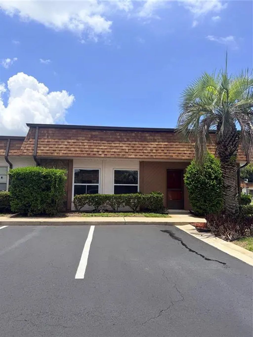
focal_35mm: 26
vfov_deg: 67.3
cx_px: 126
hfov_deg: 53.1
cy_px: 168
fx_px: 253
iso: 50
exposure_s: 1/4065
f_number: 1.6
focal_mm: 5.96
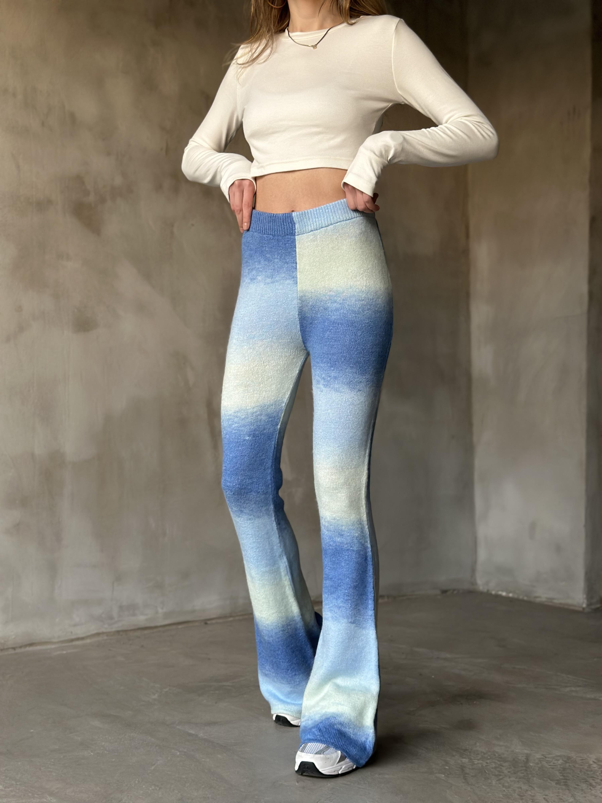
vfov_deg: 39.7
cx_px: 301
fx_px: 1113
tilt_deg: +0.6
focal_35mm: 48
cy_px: 402
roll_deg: -1.0
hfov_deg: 30.3
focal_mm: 6.86
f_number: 1.78
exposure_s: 1/60
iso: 160
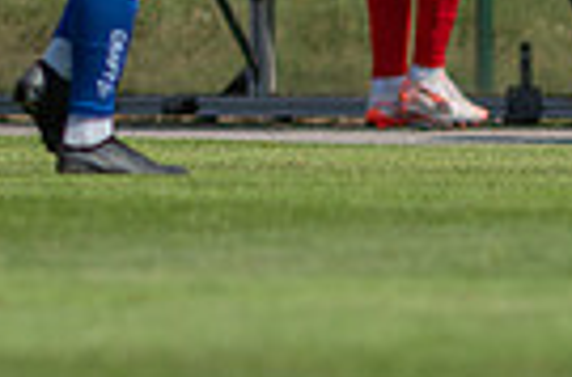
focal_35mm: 2262
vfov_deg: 0.6
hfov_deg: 0.9
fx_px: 35815
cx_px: -368
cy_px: -261
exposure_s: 1/1600
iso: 100
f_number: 3.2
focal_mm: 300
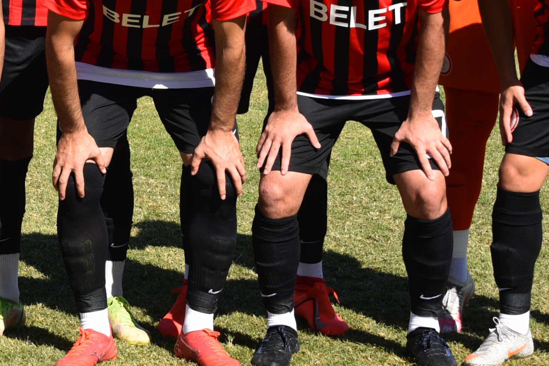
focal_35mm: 144
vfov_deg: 9.5
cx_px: 46
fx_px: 2197
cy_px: 17
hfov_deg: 14.1
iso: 100
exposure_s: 1/200
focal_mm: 40
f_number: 10
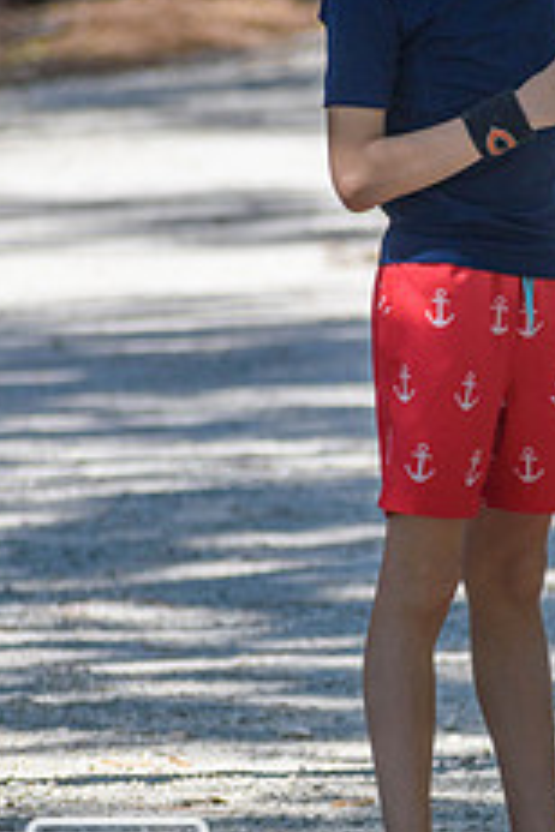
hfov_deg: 1.6
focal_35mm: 877
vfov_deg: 2.4
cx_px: 512
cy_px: 382
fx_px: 20279
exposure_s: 1/1600
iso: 400
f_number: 6.3
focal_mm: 300
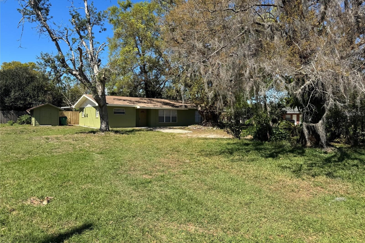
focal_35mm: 25
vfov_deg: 51.2
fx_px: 253
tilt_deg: +0.7
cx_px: 182
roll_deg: -1.5
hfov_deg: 71.5
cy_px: 113
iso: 80
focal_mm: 6.76
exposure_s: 1/3096
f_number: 1.78
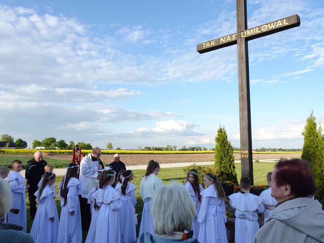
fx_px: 234
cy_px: 118
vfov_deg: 54.9
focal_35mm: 25
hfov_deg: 69.4
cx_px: 163
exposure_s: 1/320
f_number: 3.5
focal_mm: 4.25
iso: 80
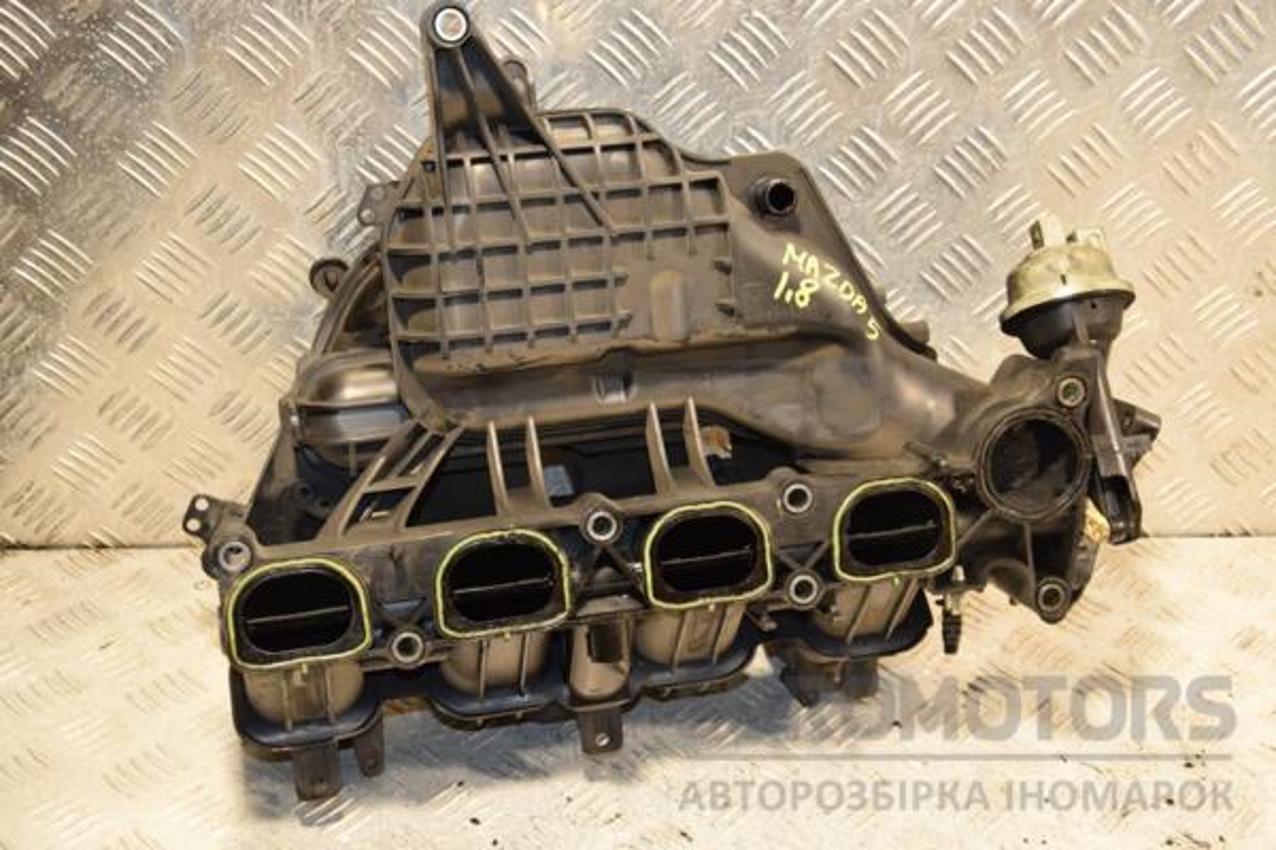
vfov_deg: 25.8
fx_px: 1861
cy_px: 425
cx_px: 638
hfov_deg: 37.9
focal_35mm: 52
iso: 800
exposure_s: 1/100
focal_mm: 35
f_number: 5
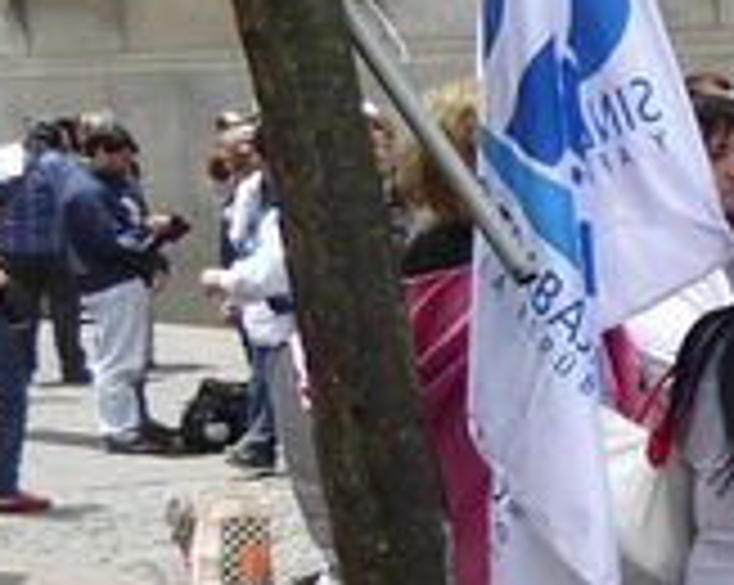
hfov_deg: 12.6
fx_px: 2604
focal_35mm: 120
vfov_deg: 12.5
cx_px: 1738
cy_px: 724
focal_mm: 4.3
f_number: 3.3
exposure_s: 1/200
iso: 80
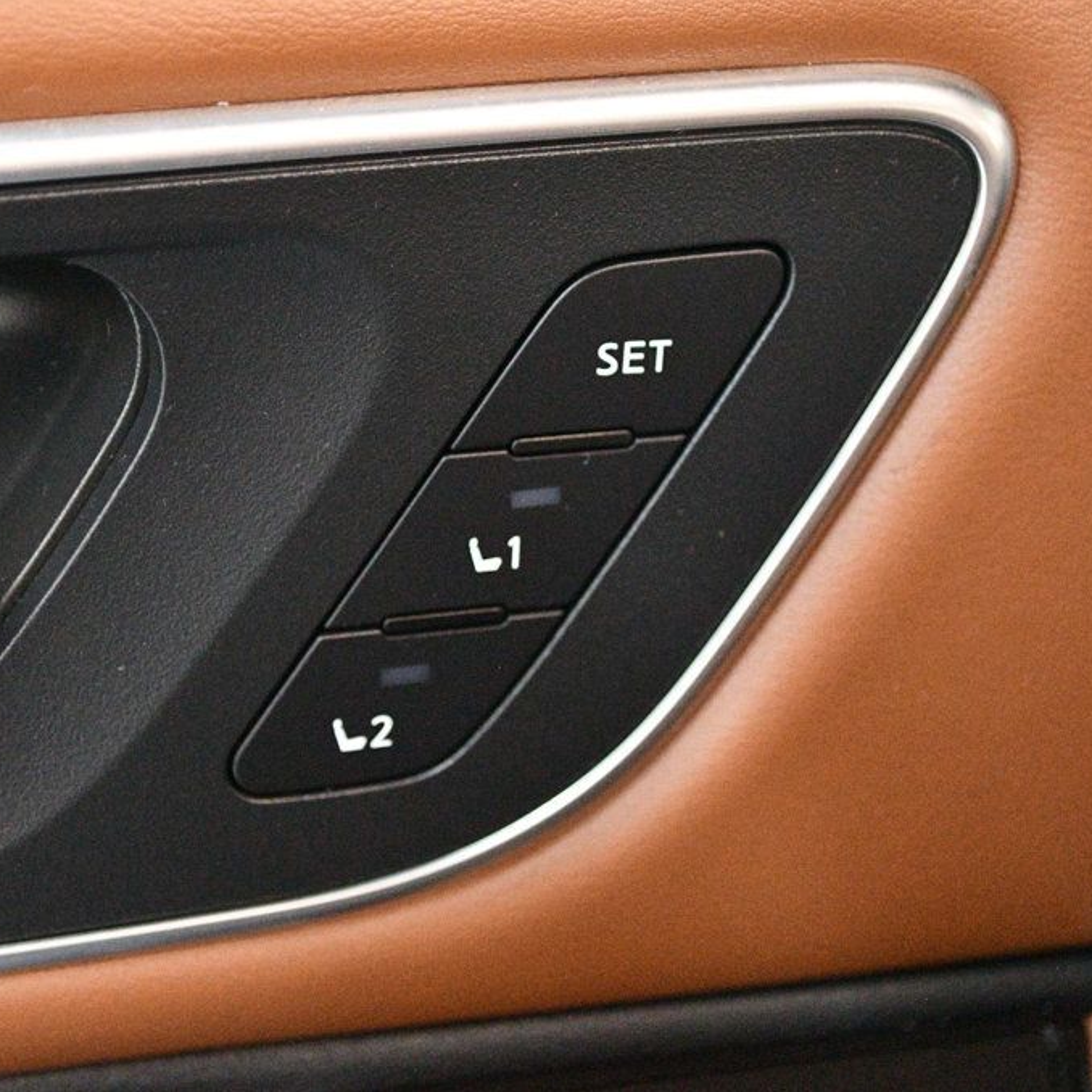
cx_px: 464
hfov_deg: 22.5
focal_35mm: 77
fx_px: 2748
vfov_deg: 22.5
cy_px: 546
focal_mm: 40
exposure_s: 1/60
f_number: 5.3
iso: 12800
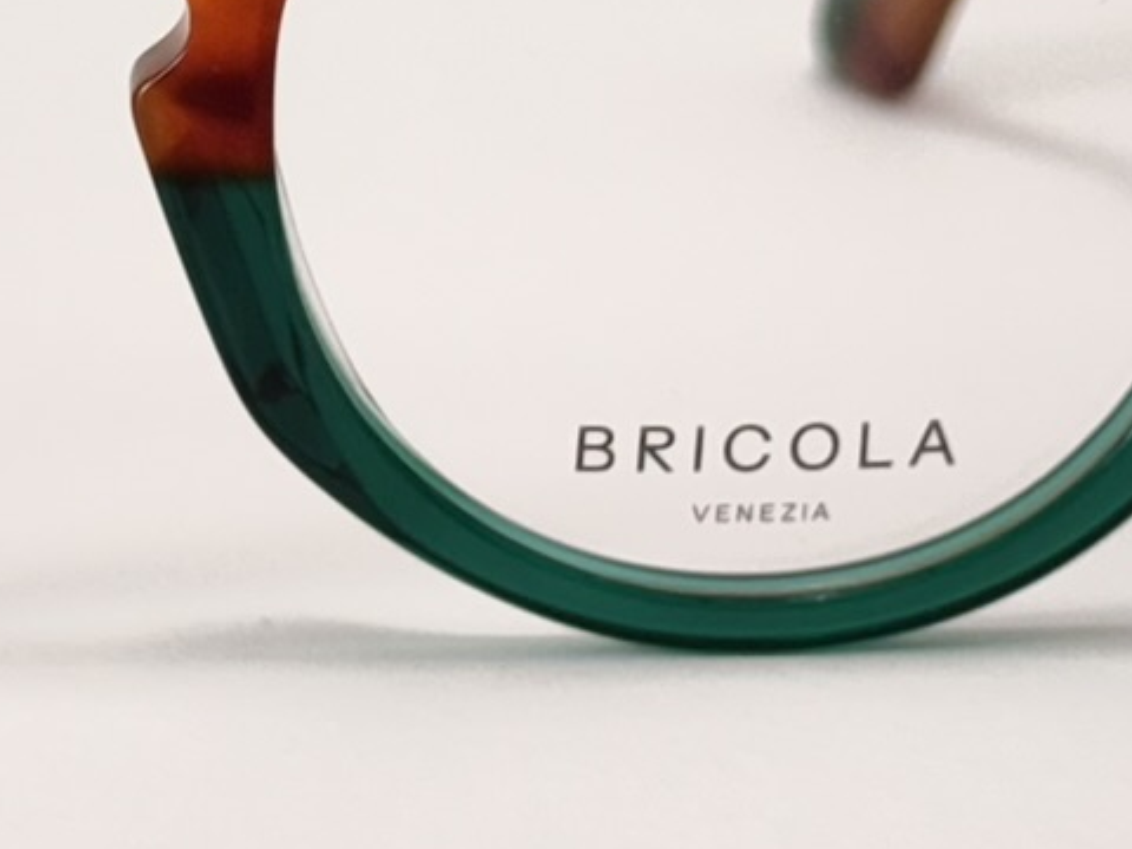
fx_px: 6704
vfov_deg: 7.2
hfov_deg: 9.6
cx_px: 38
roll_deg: +0.1
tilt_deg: -9.8
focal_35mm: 205
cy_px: 42
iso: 64
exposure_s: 1/216
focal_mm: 6.76
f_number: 1.78
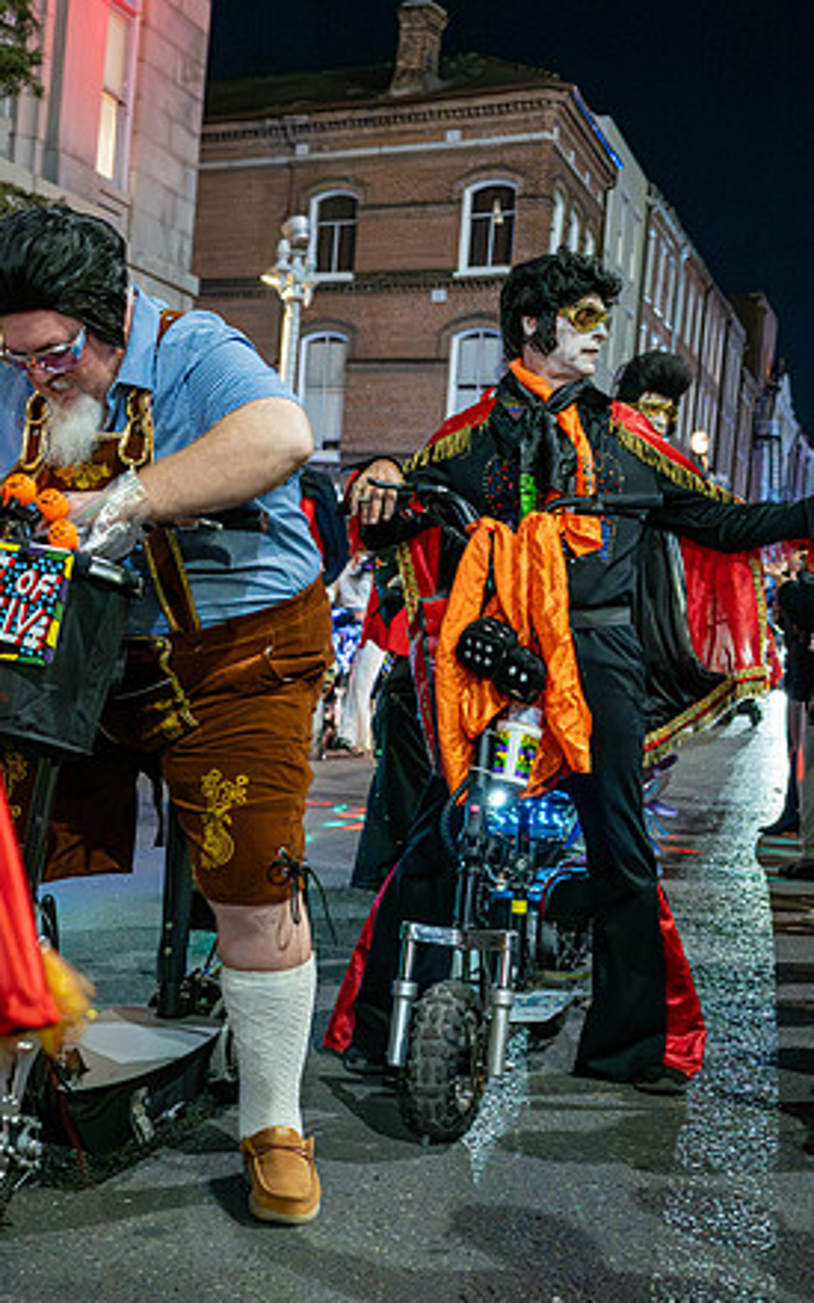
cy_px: 652
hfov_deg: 24.9
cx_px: 395
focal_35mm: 52
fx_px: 1846
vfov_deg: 38.9
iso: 12800
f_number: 2.8
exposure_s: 1/100
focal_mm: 24
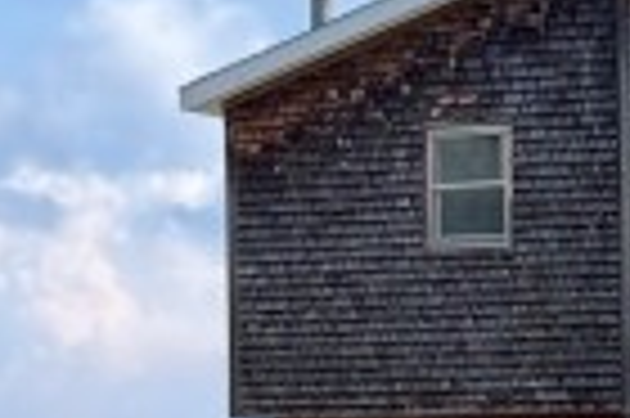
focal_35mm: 228
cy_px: 634
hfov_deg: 9.0
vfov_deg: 5.9
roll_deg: +0.8
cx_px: 639
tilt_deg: -1.5
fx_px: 3985
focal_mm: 6.76
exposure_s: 1/1185
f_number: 1.78
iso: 100
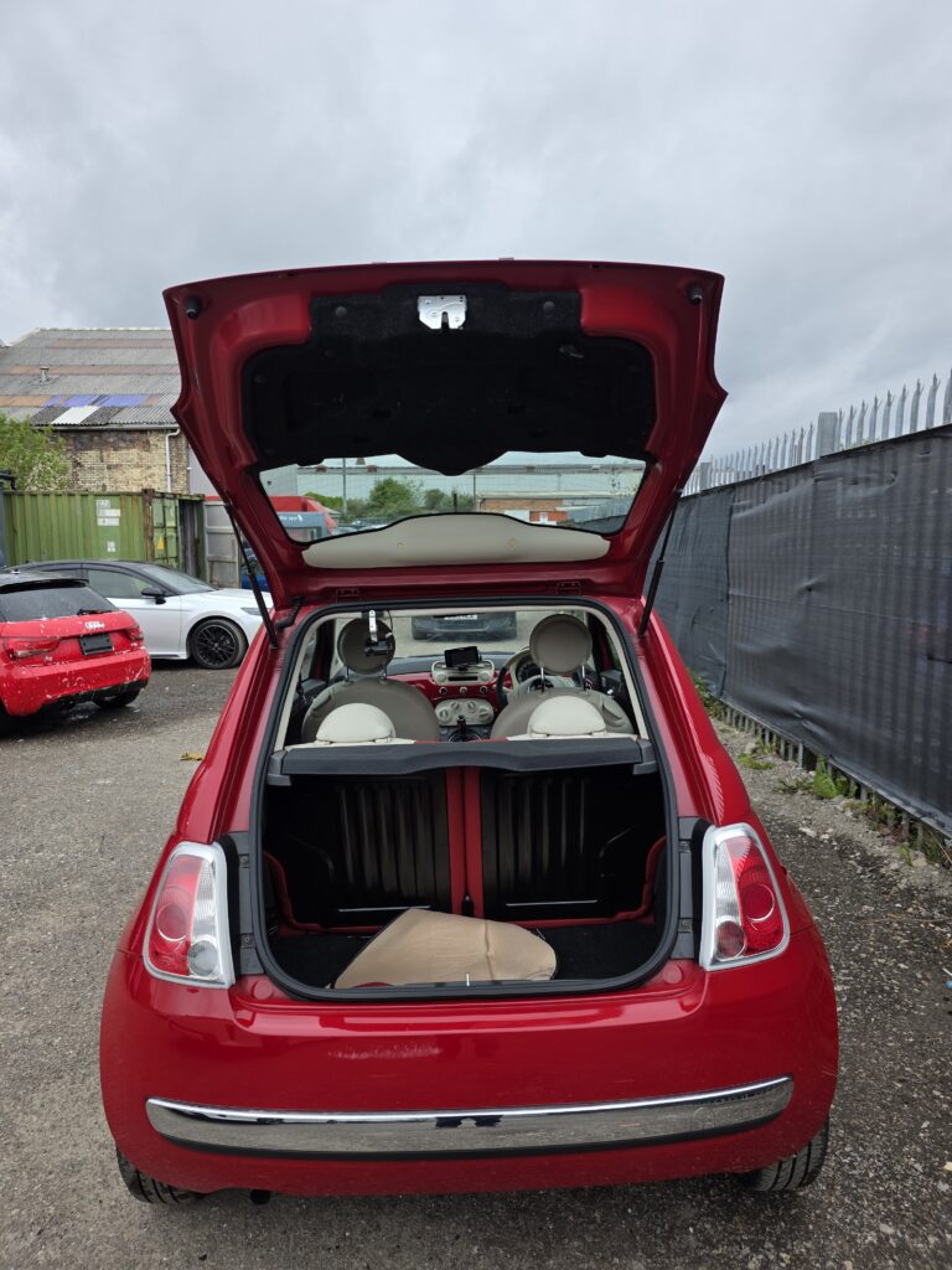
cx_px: 476
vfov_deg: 73.9
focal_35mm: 23
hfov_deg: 58.9
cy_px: 635
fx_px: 843
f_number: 1.7
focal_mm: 6.3
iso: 80
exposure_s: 1/2913
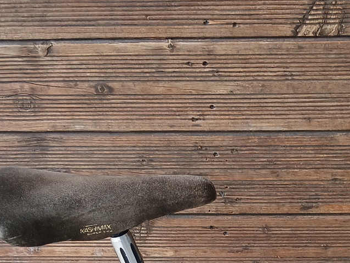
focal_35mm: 83
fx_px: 839
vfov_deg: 17.0
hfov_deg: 22.7
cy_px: 311
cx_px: 345
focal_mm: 3.98
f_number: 1.8
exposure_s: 1/50
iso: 32
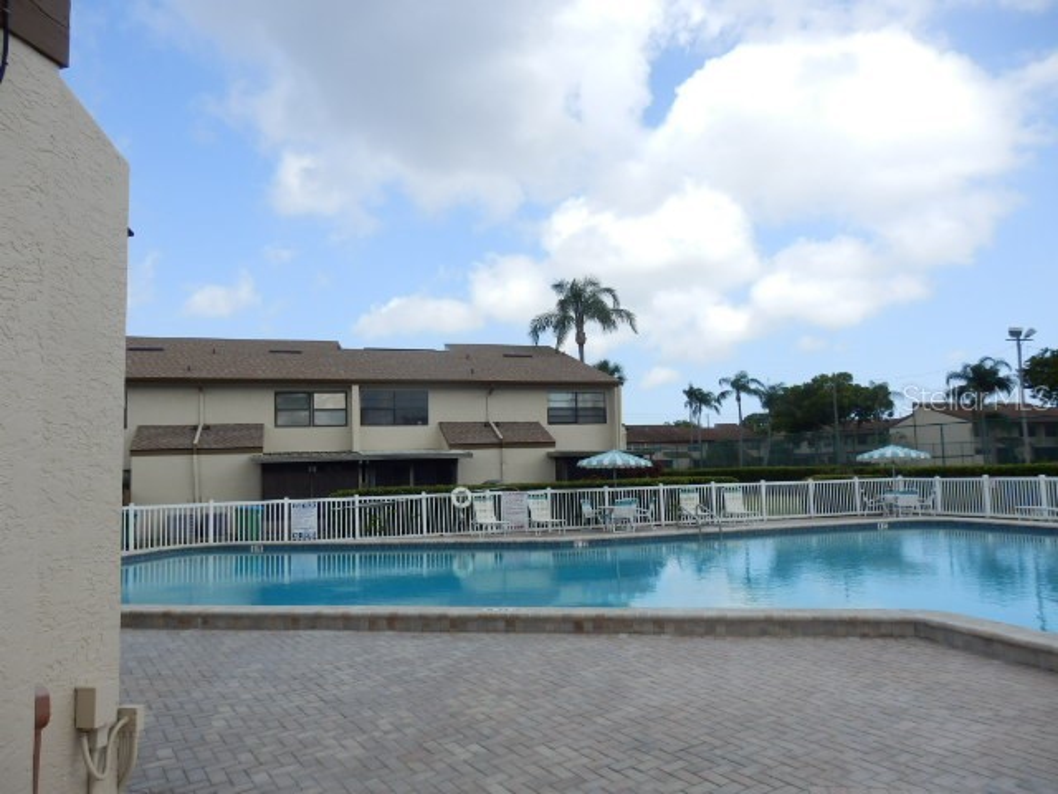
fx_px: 764
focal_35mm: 25
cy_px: 397
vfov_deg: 54.9
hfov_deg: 69.4
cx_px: 529
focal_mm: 4.5
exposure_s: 1/800
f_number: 3
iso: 80
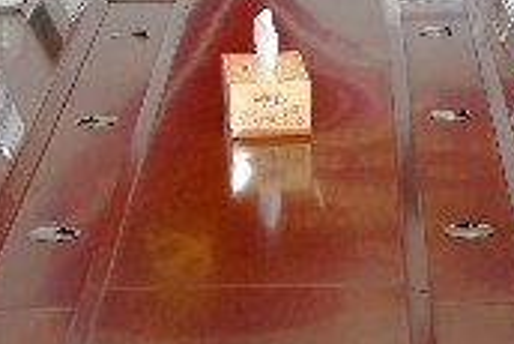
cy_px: 437
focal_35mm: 208
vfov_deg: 6.6
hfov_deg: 9.9
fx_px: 2972
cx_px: 412
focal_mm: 35
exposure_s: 1/60
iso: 200
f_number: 5
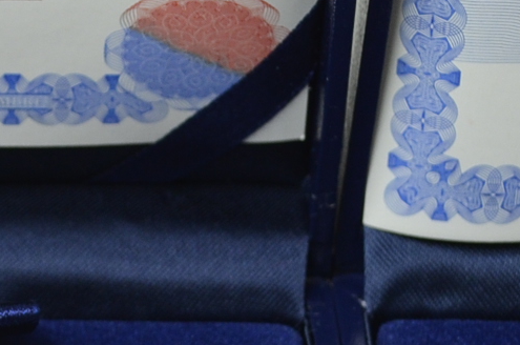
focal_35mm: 194
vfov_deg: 7.0
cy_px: 296
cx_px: -120
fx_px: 2797
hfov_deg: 10.4
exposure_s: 1/60
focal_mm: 26
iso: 450
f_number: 4.2
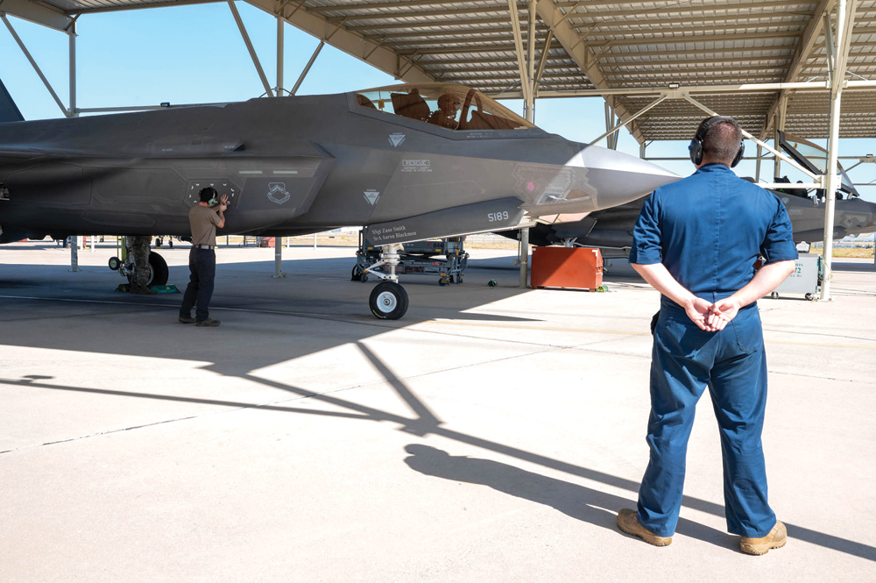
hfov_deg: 55.8
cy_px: 292
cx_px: 438
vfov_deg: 38.8
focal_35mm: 34
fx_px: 827
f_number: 11
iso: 250
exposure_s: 1/80
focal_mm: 34
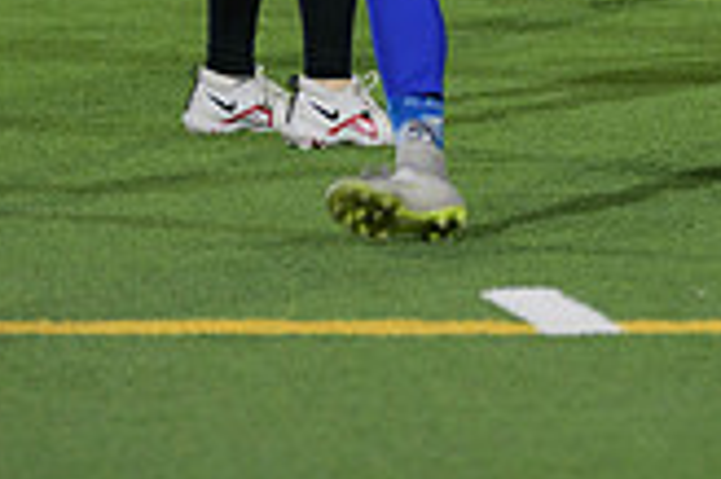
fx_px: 10264
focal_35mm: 513
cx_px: 536
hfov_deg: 4.0
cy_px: -275
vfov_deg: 2.7
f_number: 2.8
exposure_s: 1/200
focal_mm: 145
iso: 640
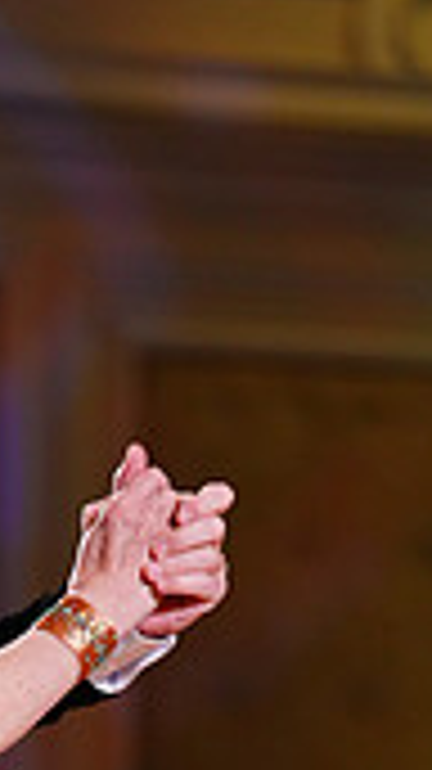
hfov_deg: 3.2
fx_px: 7607
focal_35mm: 373
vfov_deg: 5.7
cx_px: -331
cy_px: 1297
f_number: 2.8
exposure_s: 1/400
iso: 1250
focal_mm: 105
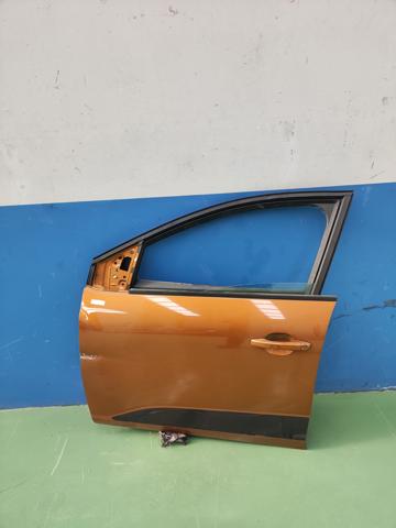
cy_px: 264
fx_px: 381
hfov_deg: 54.9
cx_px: 198
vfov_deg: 69.4
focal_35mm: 25
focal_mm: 4.7
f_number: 1.79
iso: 483
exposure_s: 1/100
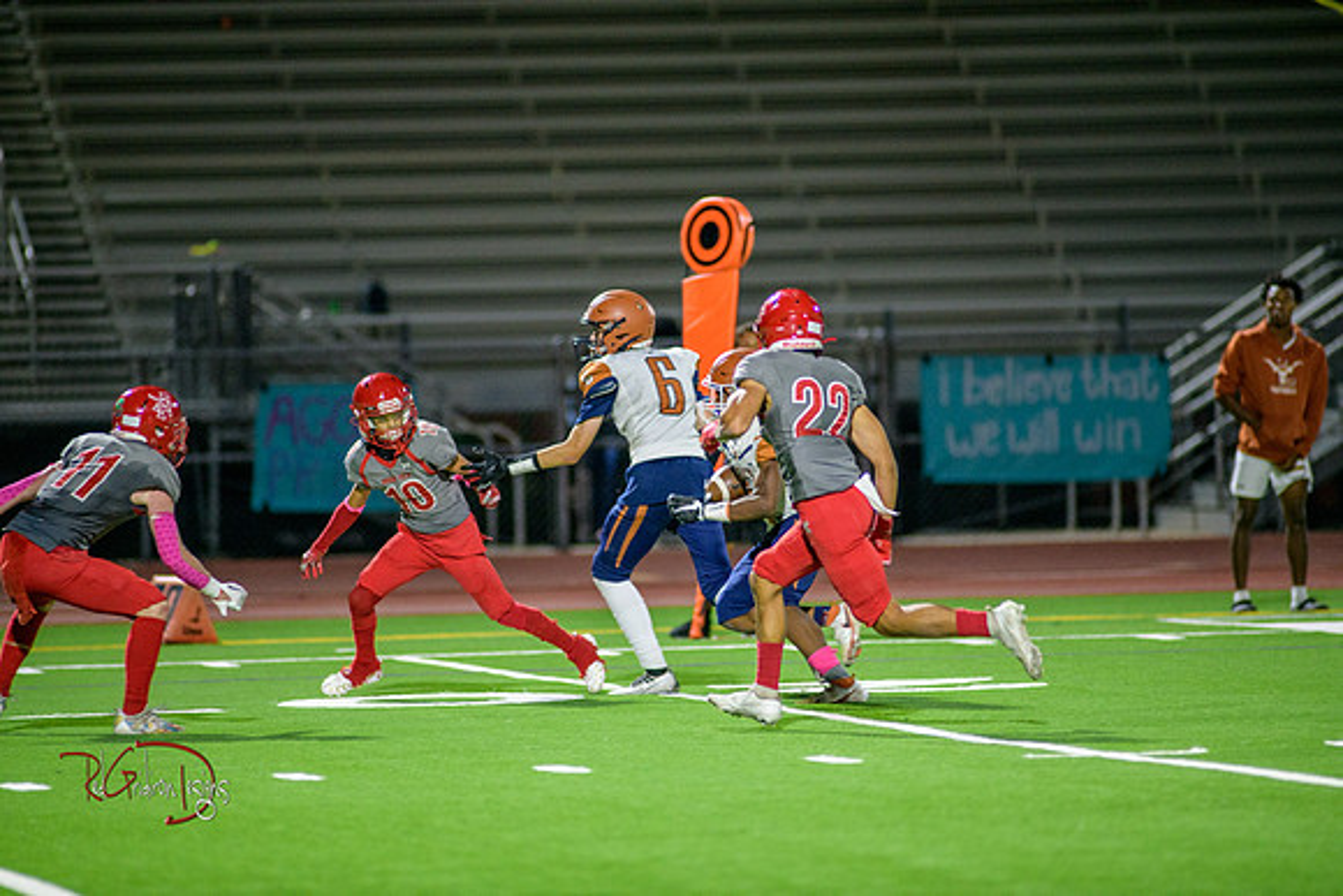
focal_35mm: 300
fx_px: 11194
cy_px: 448
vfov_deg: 4.6
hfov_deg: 6.9
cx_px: 672
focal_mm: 300
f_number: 2.8
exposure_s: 1/500
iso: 2000
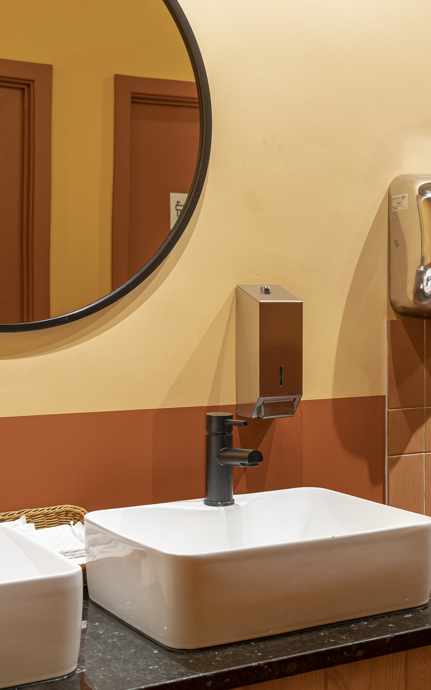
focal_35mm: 53
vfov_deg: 38.2
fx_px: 997
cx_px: 310
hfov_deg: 24.2
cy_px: 349
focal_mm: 34
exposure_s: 1/1.25
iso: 160
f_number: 7.1
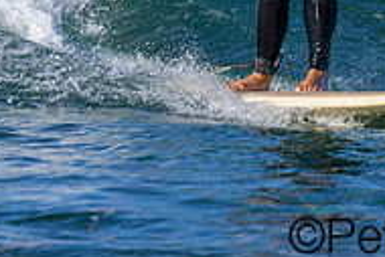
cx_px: 406
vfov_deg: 1.0
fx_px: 14373
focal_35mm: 1343
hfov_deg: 1.5
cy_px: -210
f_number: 7.1
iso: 280
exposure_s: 1/1600
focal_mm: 320
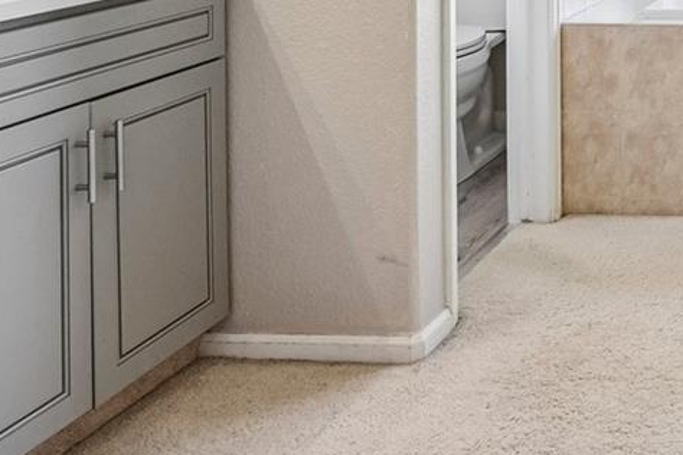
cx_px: 961
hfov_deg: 27.5
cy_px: -154
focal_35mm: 56
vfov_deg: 21.7
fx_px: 1056
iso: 400
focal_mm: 11
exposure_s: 1/50
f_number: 8
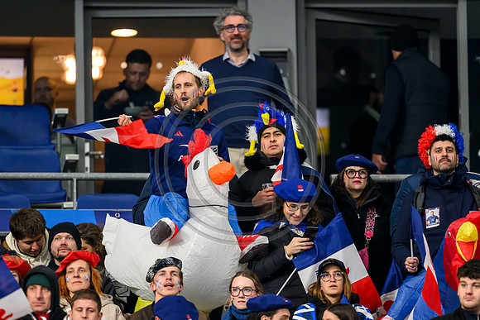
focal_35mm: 560
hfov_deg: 3.7
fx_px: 7468
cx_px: 240
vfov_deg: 2.5
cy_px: 160
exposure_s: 1/500
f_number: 4
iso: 5000
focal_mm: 560
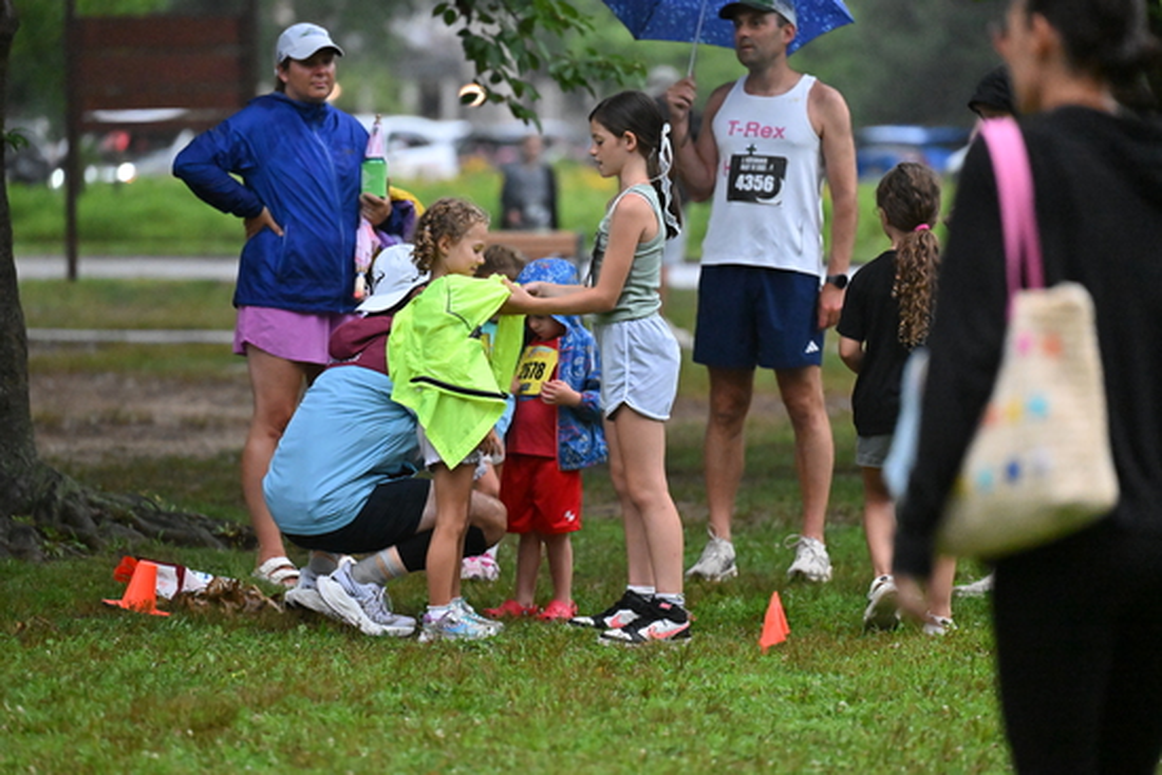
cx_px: 581
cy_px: 388
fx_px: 6457
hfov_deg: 10.3
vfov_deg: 6.9
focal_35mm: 200
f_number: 3.5
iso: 12800
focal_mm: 200
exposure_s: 1/2000
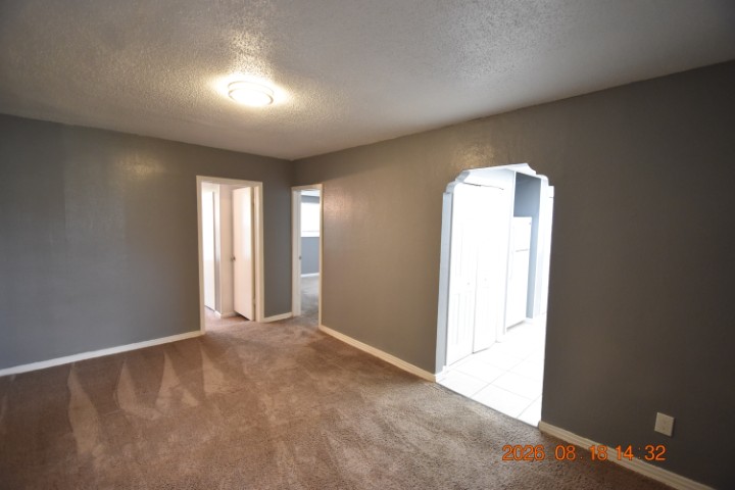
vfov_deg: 77.3
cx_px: 368
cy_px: 245
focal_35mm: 15
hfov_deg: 100.4
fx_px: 306
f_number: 3.5
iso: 1800
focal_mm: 10
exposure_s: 1/60
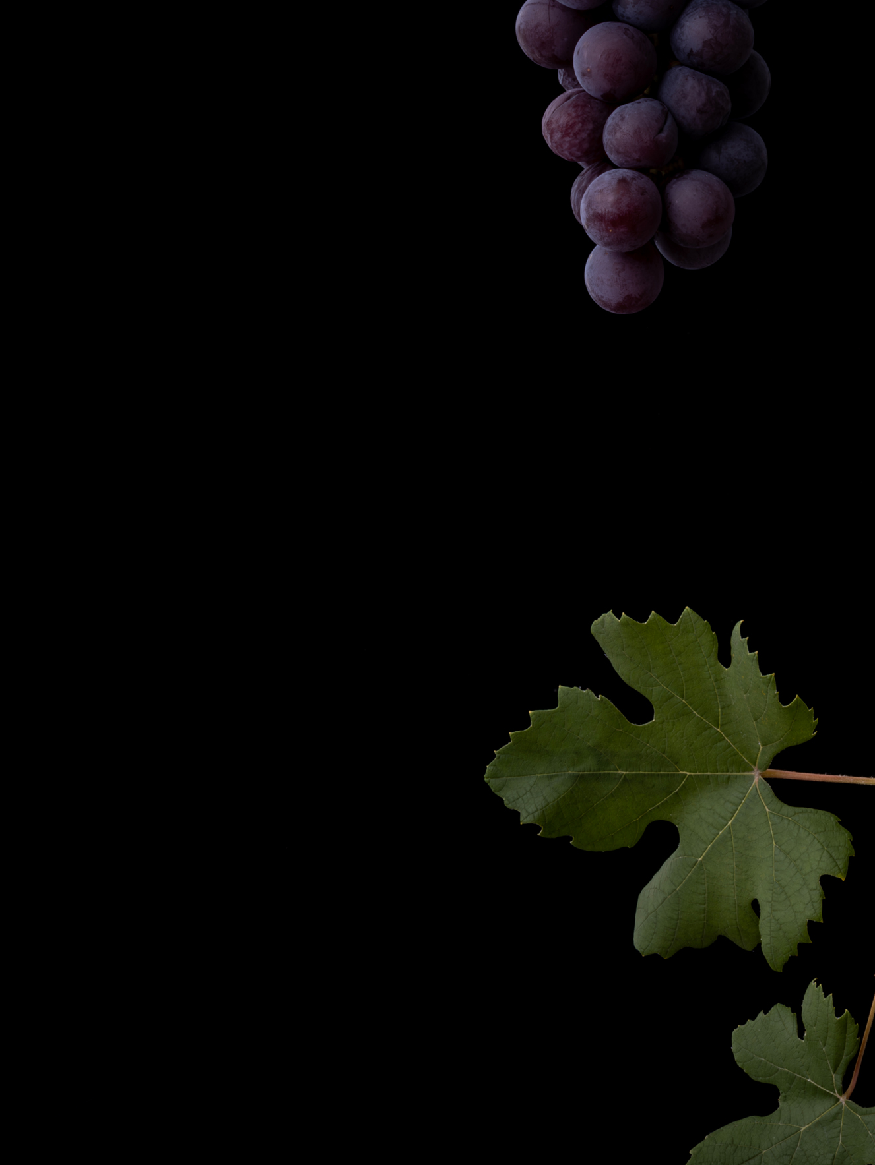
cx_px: 934
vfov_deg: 9.2
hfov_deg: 6.9
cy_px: 127
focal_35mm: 215
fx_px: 7244
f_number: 32
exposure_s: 1/160
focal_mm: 120
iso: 320
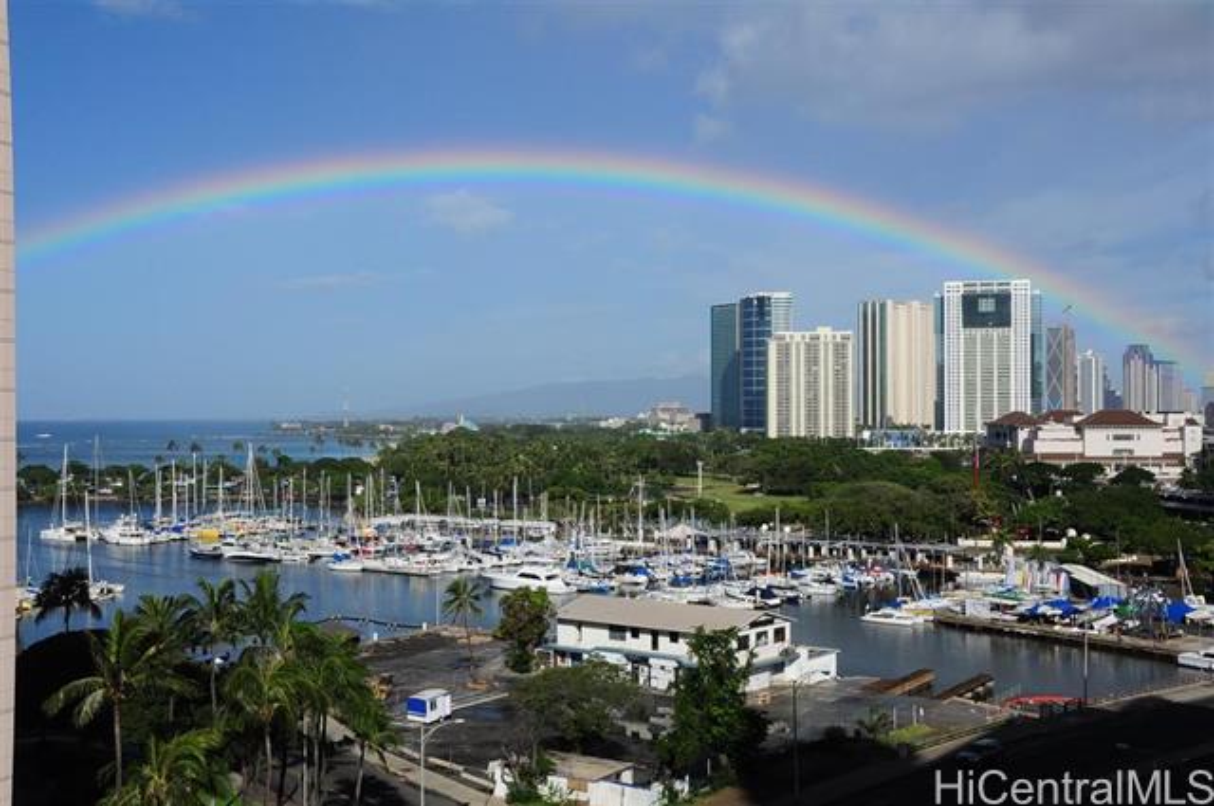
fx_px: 1415
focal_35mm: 42
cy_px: 403
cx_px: 607
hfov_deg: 46.5
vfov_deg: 31.8
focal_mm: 28
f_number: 20
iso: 200
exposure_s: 1/160
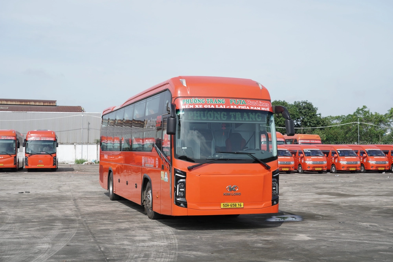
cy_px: 131
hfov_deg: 40.3
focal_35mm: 49
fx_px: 535
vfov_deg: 27.5
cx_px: 196
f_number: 7.1
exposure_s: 1/1000
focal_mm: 49
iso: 320
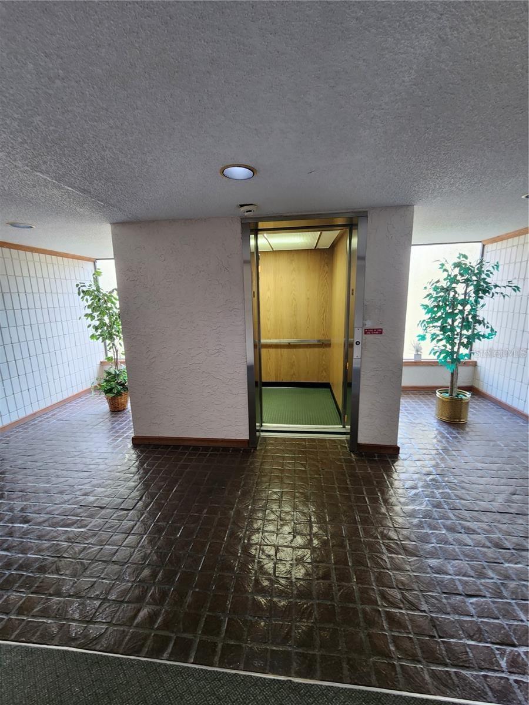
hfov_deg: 89.9
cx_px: 264
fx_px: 265
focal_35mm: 13
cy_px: 352
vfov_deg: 106.2
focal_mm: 2.2
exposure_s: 1/60
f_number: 2.2
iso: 200
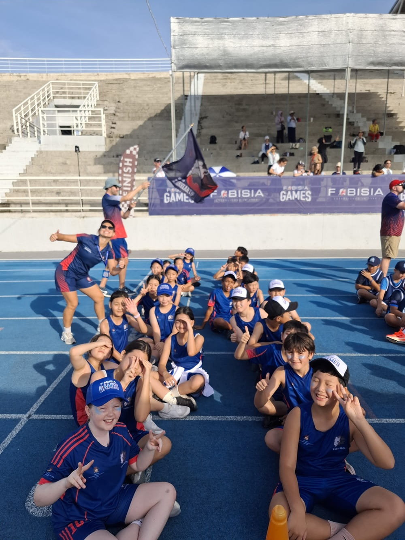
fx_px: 359
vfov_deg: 73.9
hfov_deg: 58.9
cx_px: 202
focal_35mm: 23
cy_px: 270
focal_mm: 5.54
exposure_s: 1/969
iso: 50
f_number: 1.8
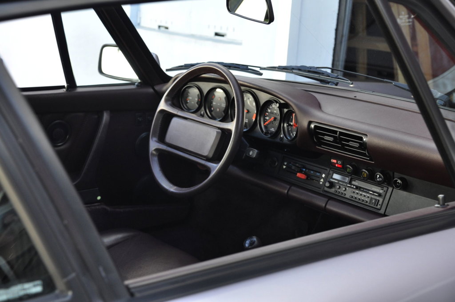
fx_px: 719
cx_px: 228
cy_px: 151
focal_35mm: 57
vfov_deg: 23.7
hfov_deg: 35.1
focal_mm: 38
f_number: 4.2
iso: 500
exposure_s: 1/60
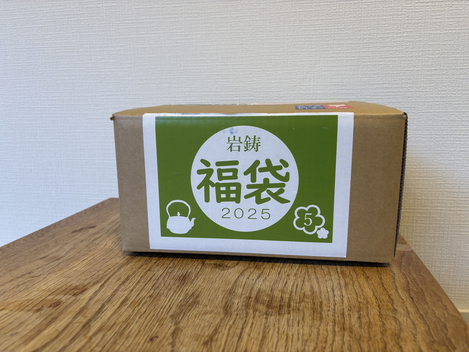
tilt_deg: -10.7
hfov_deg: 67.3
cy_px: 176
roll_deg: -0.1
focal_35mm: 26
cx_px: 234
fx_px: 352
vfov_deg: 53.1
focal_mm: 5.96
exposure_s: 1/60
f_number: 1.6
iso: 80
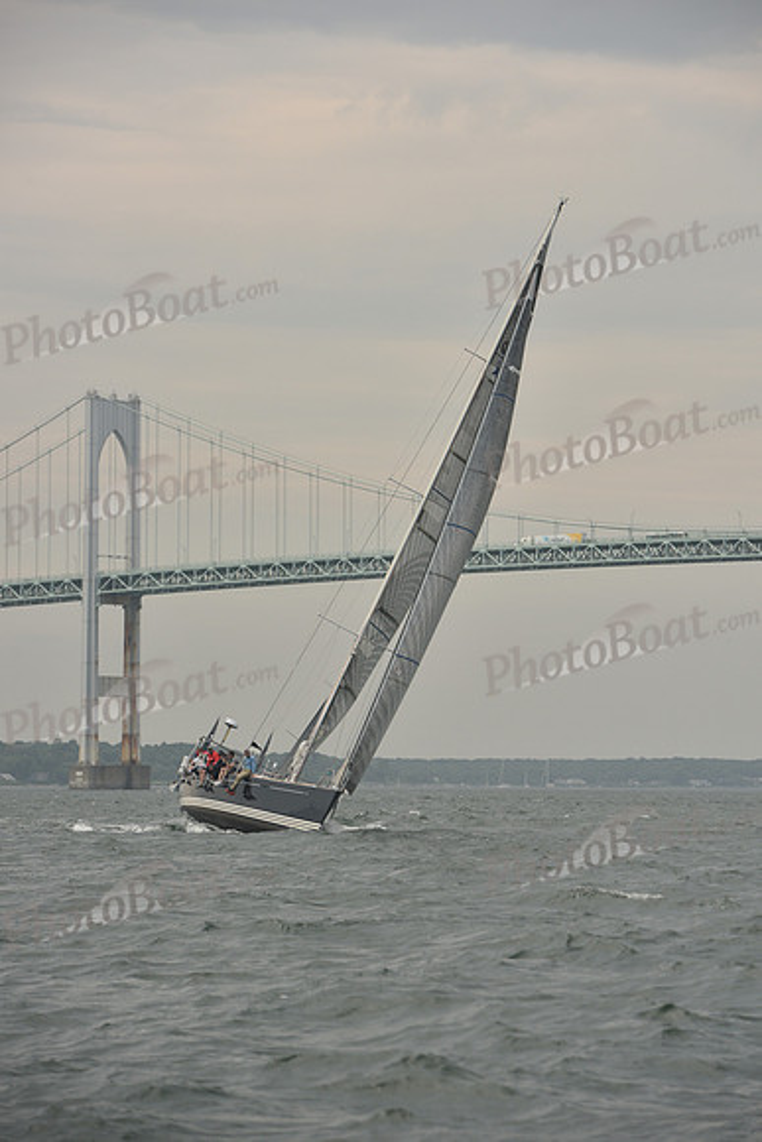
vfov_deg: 15.2
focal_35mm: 135
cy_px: 571
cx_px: 381
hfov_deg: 10.2
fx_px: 4283
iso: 250
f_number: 5.6
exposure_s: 1/500
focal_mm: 135
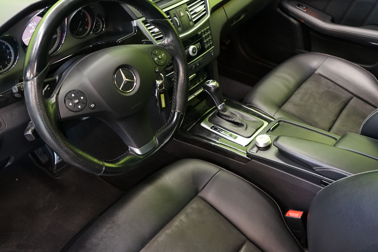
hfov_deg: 51.8
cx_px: 207
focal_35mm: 37
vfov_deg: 35.8
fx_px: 388
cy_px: 100
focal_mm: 29
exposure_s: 1/20
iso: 1600
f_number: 4
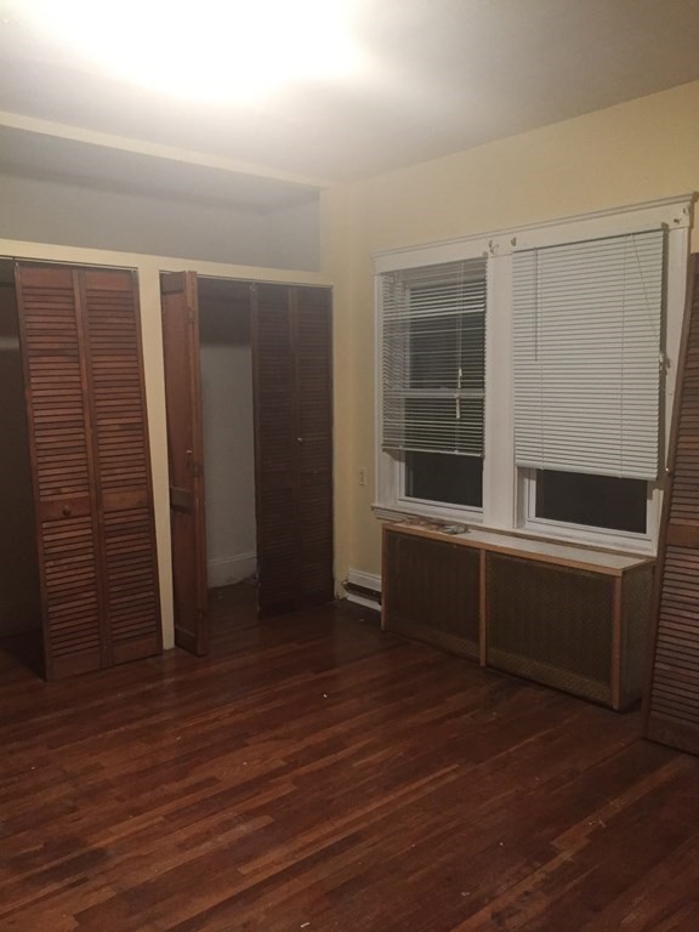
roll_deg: -0.4
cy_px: 466
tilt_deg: -6.1
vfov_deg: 61.7
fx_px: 781
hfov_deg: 48.2
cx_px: 350
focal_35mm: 29
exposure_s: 1/15
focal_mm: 4.15
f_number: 2.2
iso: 250
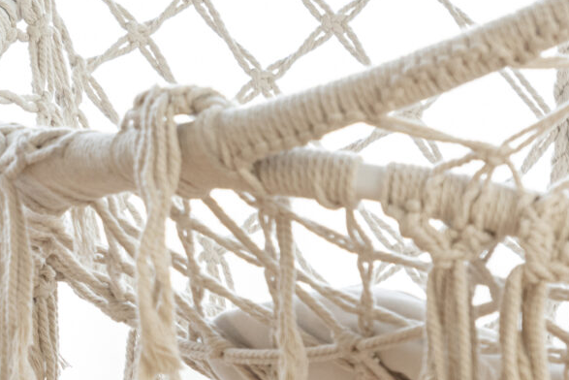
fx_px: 10341
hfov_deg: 3.1
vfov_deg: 2.1
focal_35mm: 654
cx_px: -325
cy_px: 156
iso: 500
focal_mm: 150
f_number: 4
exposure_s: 1/160
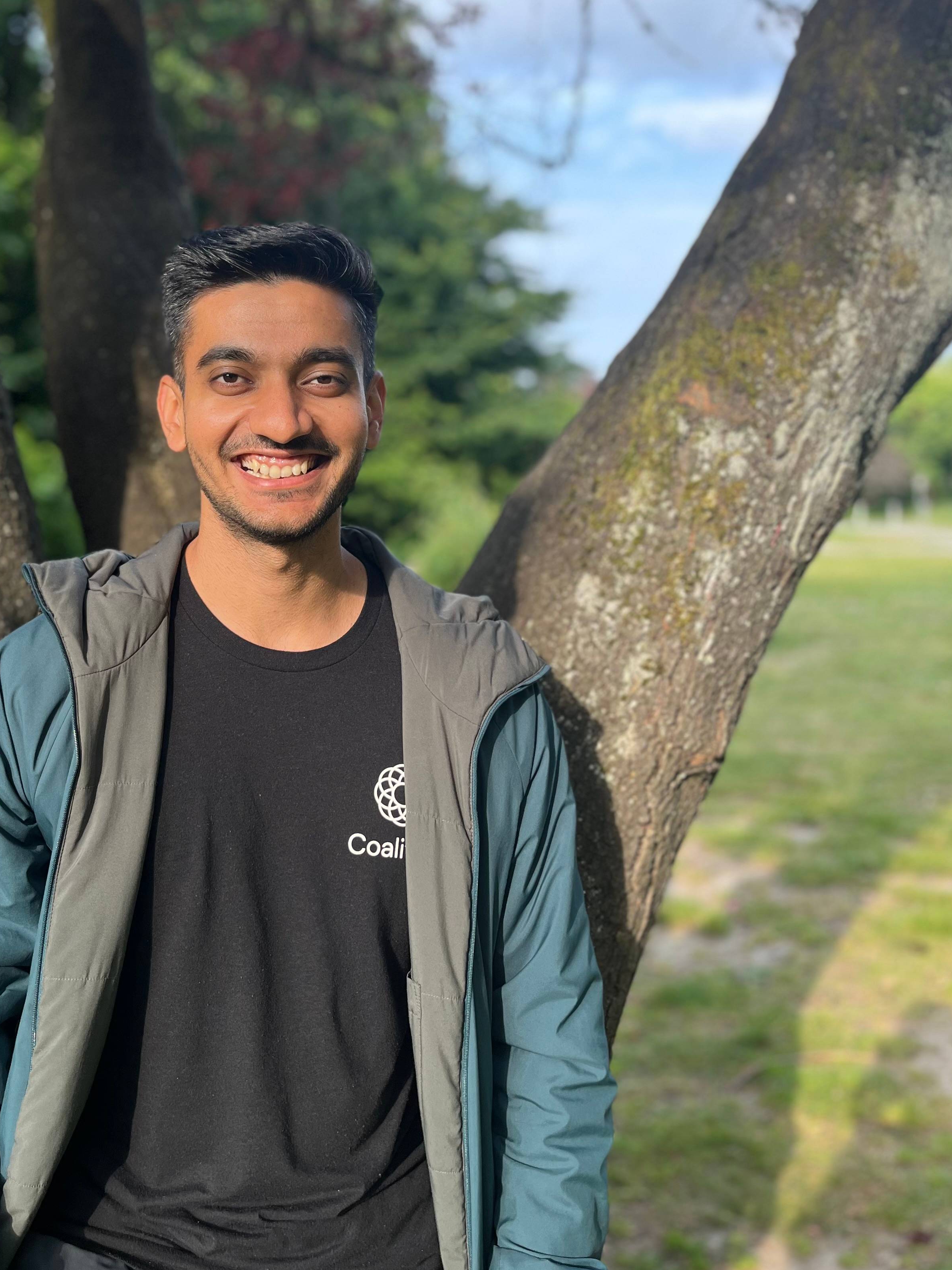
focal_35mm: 33
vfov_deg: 54.8
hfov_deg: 42.7
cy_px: 492
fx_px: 1210
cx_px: 363
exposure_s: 1/352
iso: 50
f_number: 1.6
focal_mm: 5.1
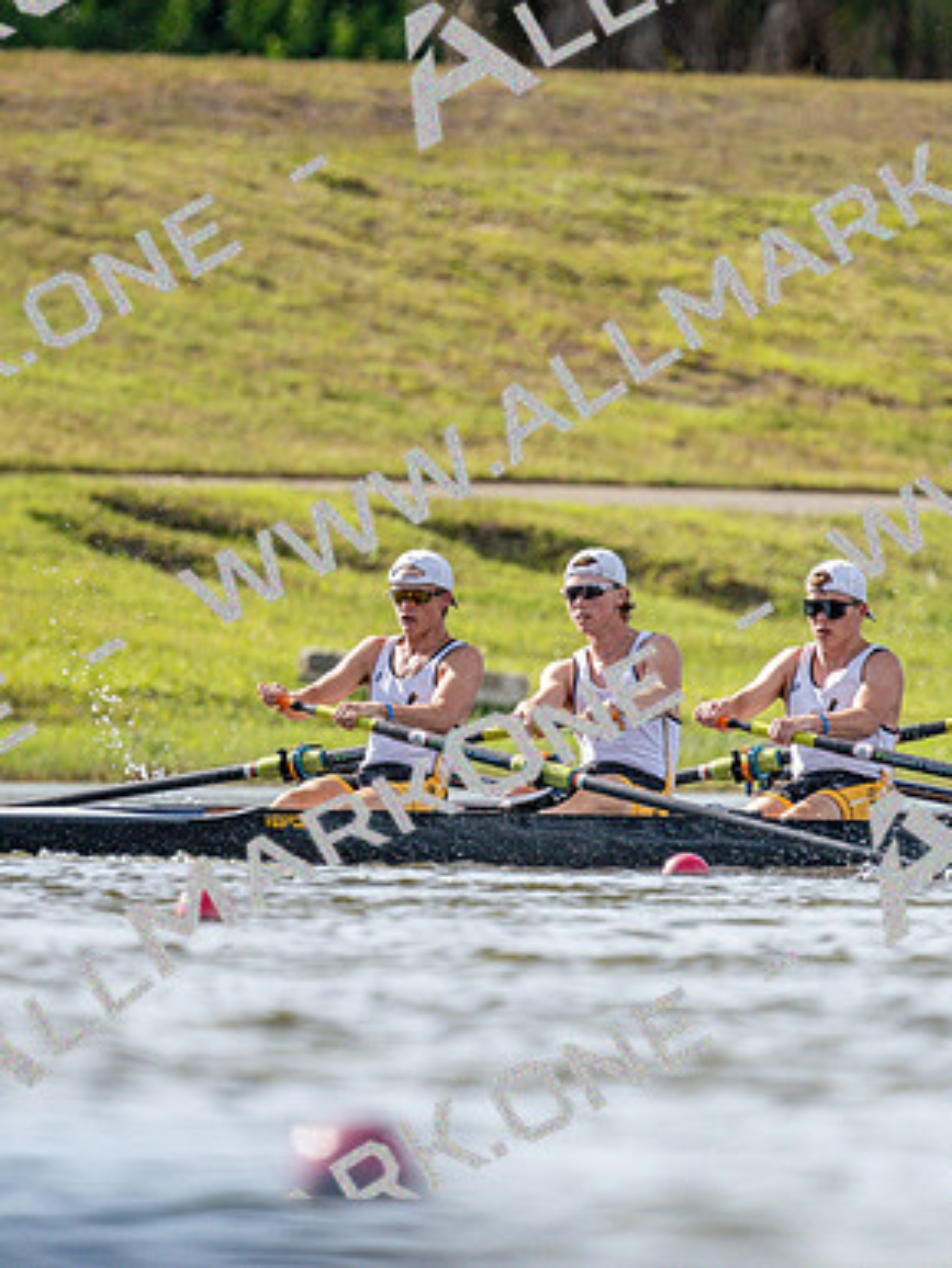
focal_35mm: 1304
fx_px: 47790
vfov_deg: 1.5
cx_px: 586
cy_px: 634
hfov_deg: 1.1
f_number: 6.3
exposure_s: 1/2500
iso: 400
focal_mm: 600
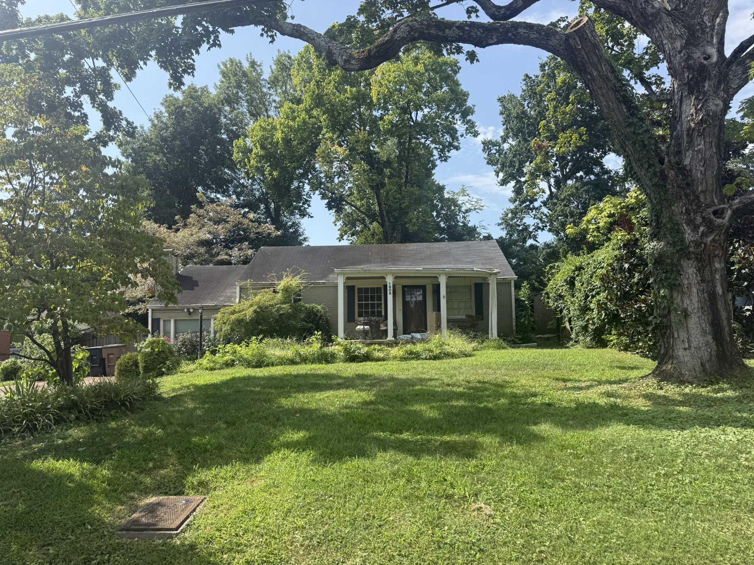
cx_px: 377
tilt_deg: +6.0
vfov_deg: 56.8
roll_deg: +0.9
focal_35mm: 24
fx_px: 523
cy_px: 282
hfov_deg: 71.6
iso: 80
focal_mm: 6.76
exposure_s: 1/2299
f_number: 1.78
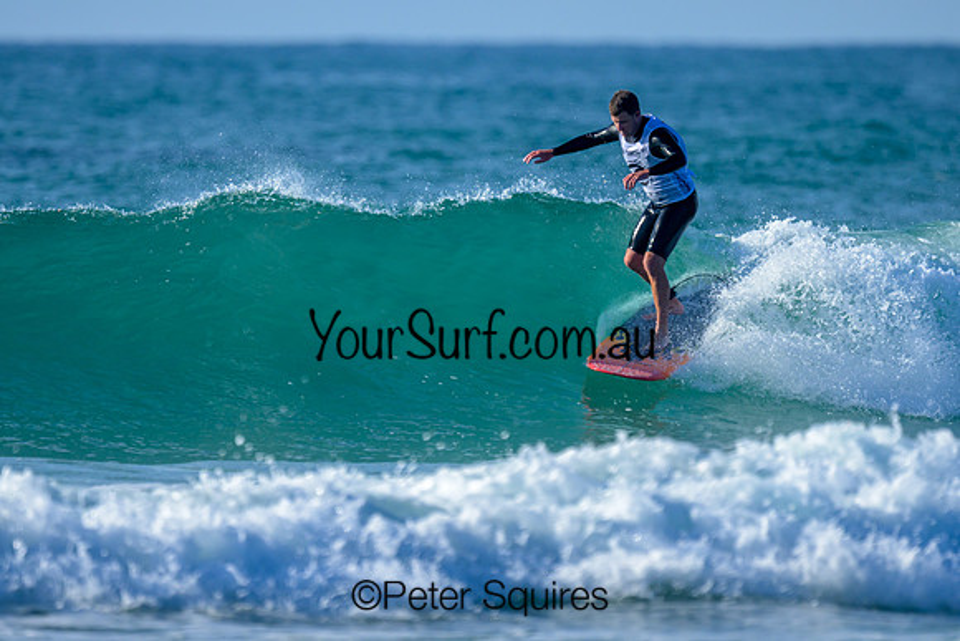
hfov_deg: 1.9
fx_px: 29338
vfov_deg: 1.3
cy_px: 255
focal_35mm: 1100
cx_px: 493
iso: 280
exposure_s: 1/2000
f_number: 6.3
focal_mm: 800
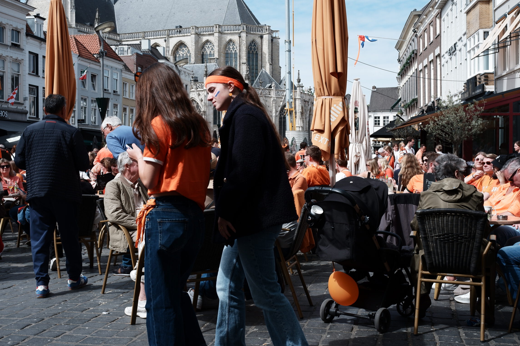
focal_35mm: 46
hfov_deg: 42.7
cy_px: 172
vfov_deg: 29.2
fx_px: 664
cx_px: 258
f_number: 6.4
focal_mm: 27
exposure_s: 1/680
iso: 200
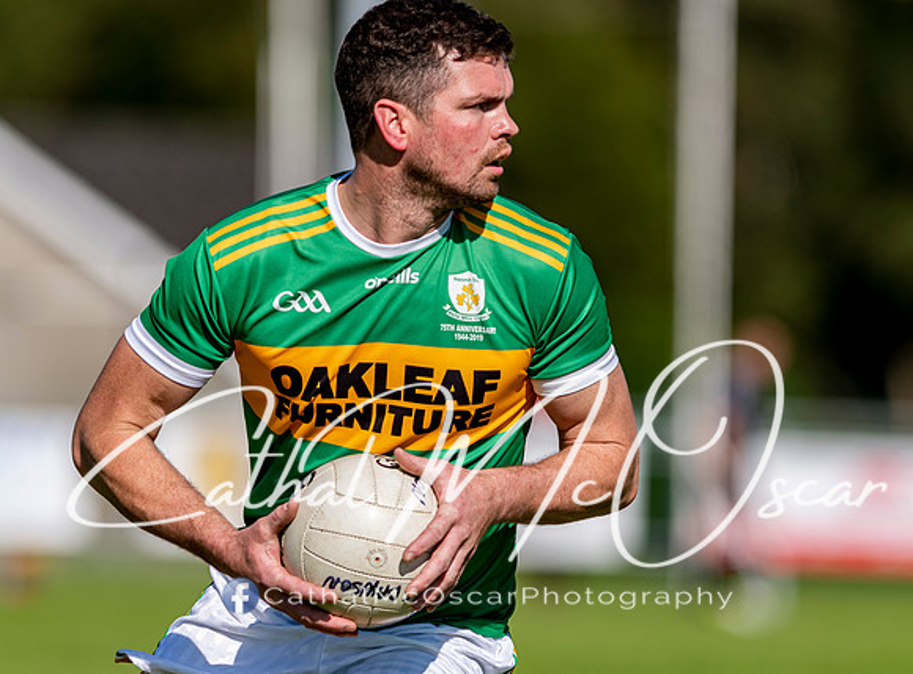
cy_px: 337
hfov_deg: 4.0
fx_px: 12974
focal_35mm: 495
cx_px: 408
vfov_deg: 3.0
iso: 100
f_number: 2.8
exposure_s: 1/2500
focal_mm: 300
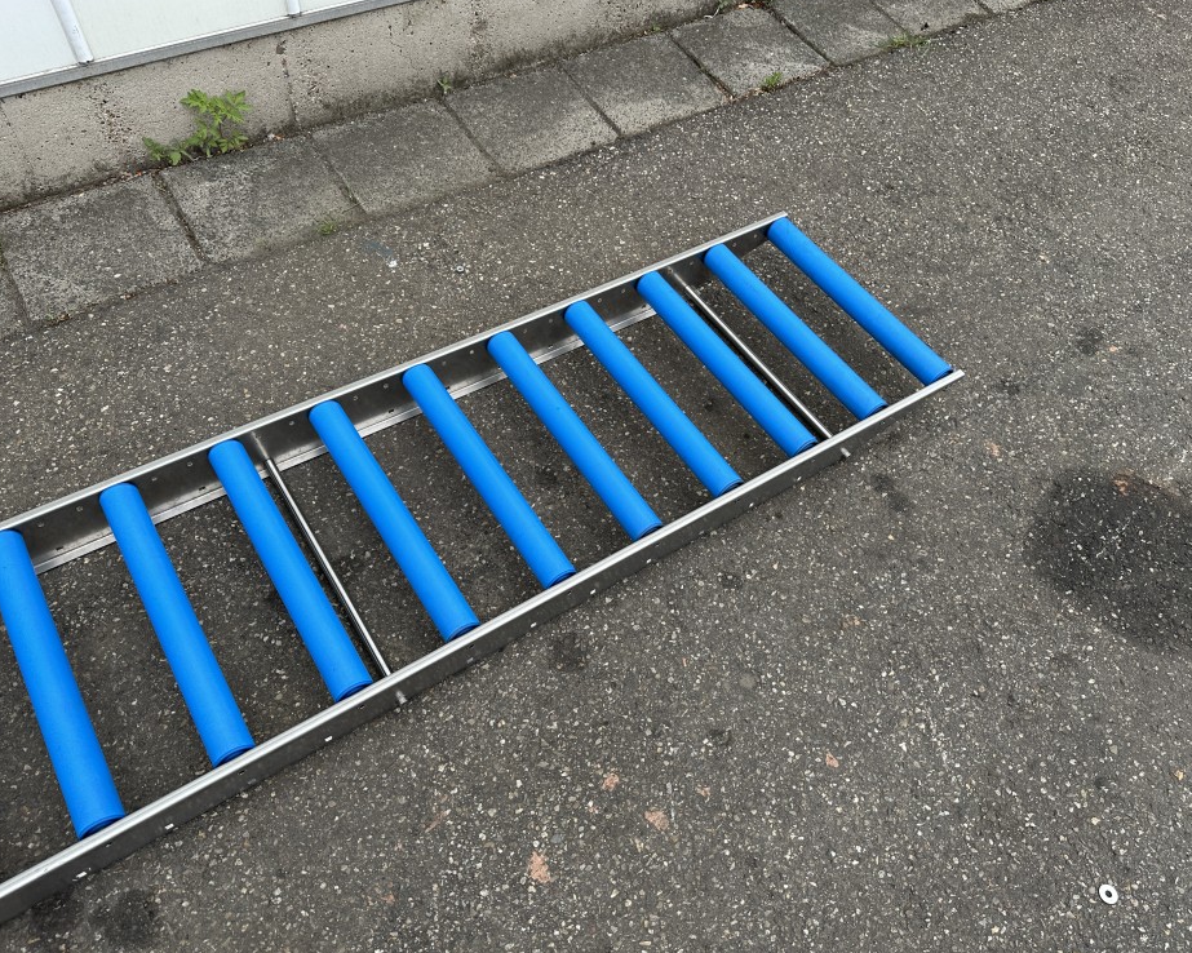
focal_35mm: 26
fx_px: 917
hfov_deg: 66.0
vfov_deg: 54.9
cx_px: 641
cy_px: 486
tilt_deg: -54.2
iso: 80
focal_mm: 6.86
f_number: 1.78
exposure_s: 1/1453
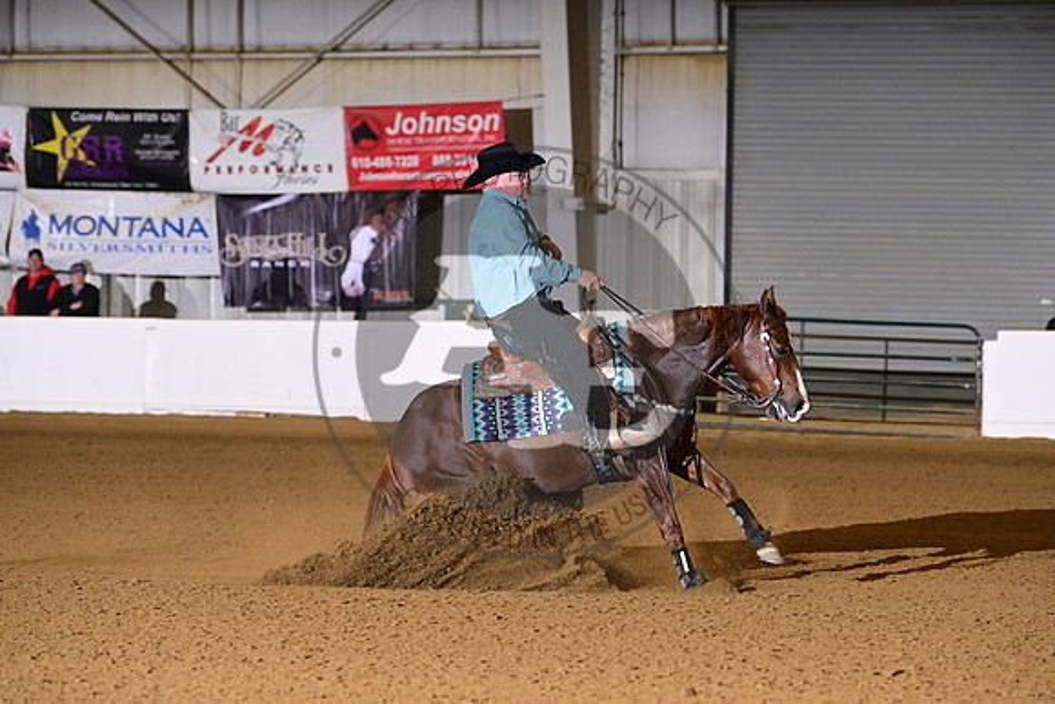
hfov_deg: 12.8
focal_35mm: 160
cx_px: 528
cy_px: 352
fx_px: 4690
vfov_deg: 8.6
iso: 2500
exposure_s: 1/200
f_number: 4.5
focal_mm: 160
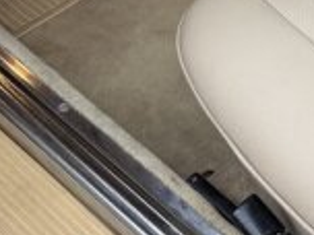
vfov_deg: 13.5
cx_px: 591
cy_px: -157
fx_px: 916
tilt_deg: -37.8
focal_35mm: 101
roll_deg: -6.1
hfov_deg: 16.0
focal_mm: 6.76
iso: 125
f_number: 1.78
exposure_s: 1/49
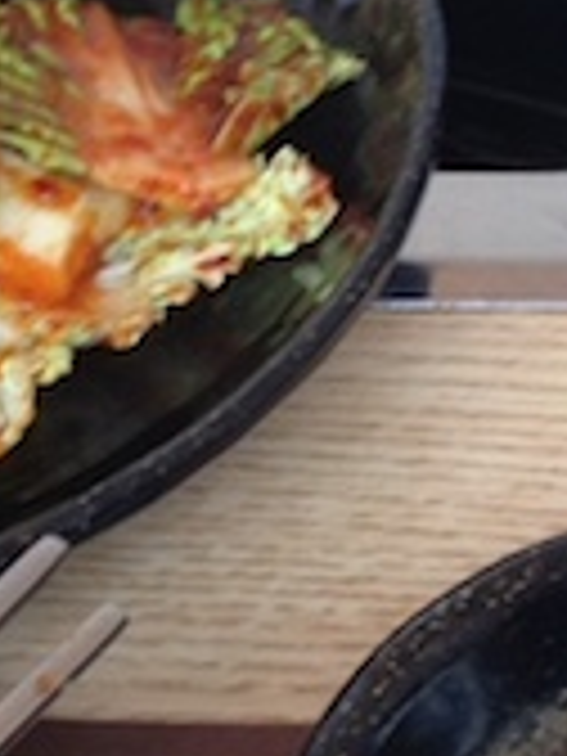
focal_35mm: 210
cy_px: 464
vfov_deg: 9.4
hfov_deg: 7.0
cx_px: -4
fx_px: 4586
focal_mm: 4.28
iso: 64
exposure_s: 1/40
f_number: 2.4
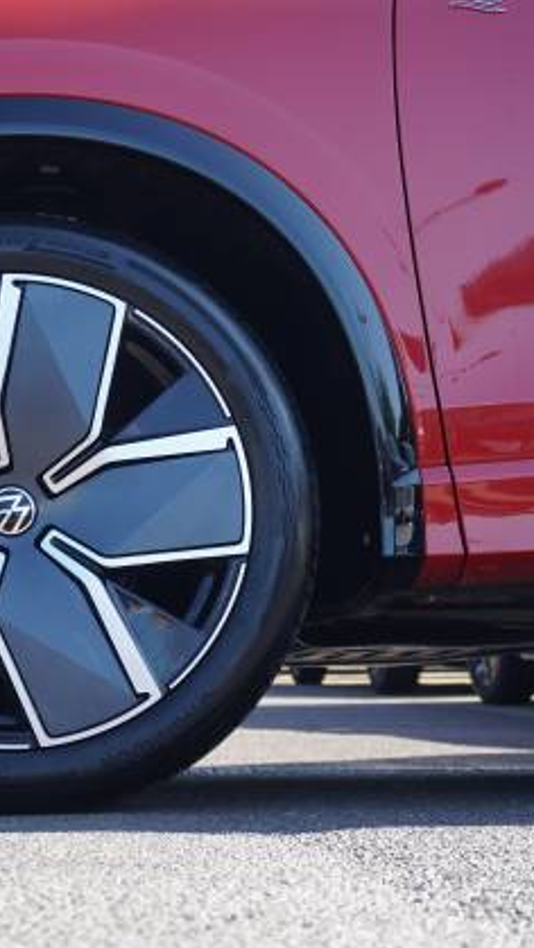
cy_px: 480
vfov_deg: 32.4
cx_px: -5
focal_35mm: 65
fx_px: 1630
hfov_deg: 18.1
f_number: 5
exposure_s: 1/80
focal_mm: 27
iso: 100
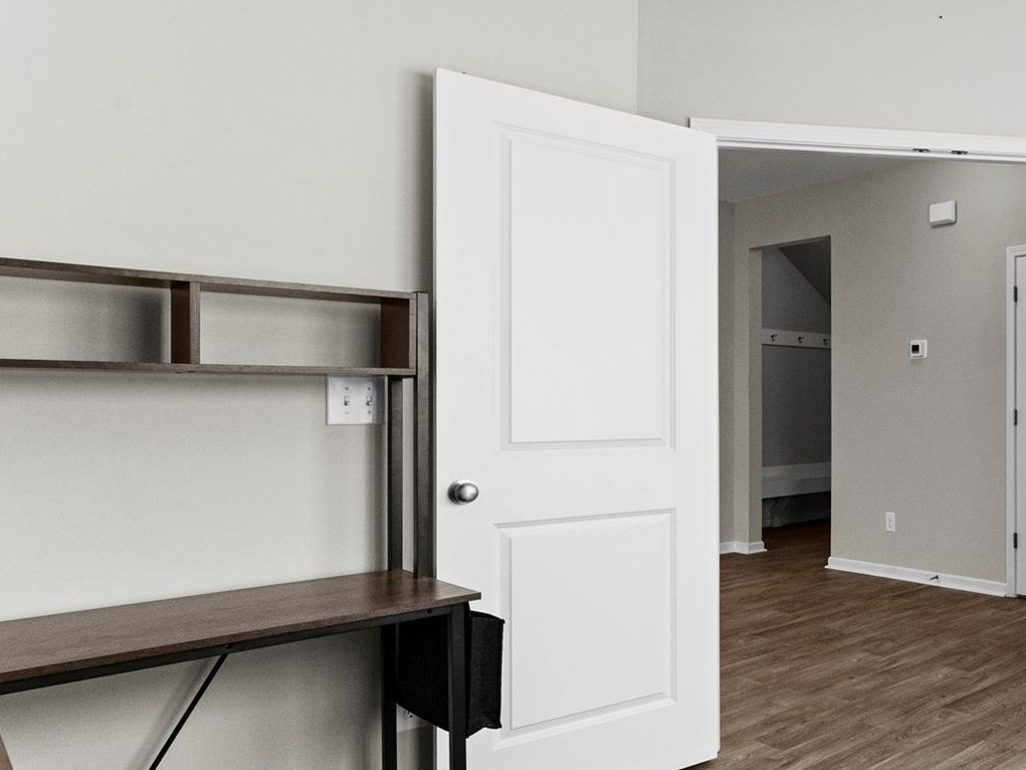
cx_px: 1026
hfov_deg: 52.0
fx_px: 800
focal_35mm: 27
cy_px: 418
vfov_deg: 51.3
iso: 3200
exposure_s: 1/80
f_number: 10
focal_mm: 14
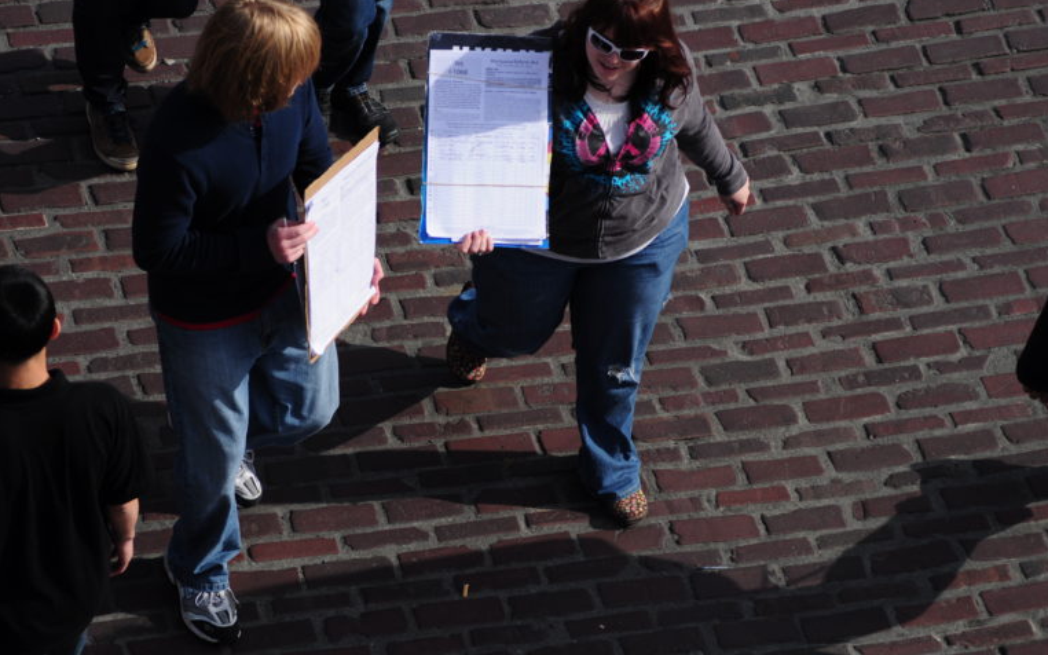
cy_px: 312
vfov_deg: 6.6
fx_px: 5711
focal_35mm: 200
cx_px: 525
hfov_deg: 10.5
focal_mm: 130
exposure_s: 1/1000
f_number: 6.3
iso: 200
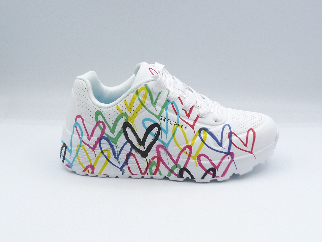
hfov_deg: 38.2
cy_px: 121
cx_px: 161
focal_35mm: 50
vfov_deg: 29.1
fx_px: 465
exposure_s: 1/200
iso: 100
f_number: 5.6
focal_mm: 4.9
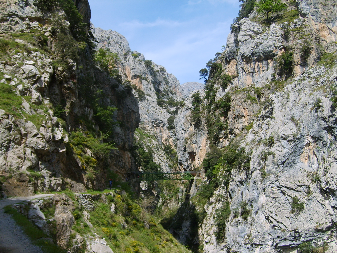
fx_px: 341
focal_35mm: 35
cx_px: 168
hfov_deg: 52.6
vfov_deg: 40.7
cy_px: 126
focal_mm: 5.8
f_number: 2.8
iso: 50
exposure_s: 1/750
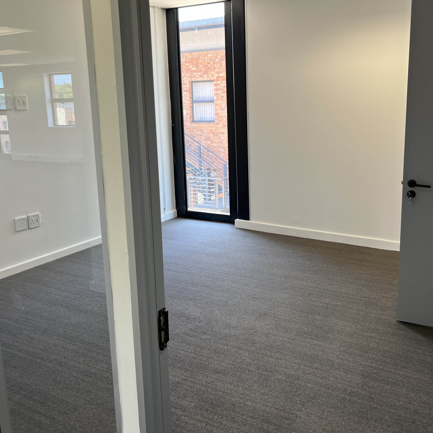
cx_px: 245
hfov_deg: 49.6
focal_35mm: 33
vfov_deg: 49.7
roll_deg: +0.6
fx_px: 467
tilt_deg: -12.3
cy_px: 200
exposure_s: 1/100
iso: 50
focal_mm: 5.1
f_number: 1.6
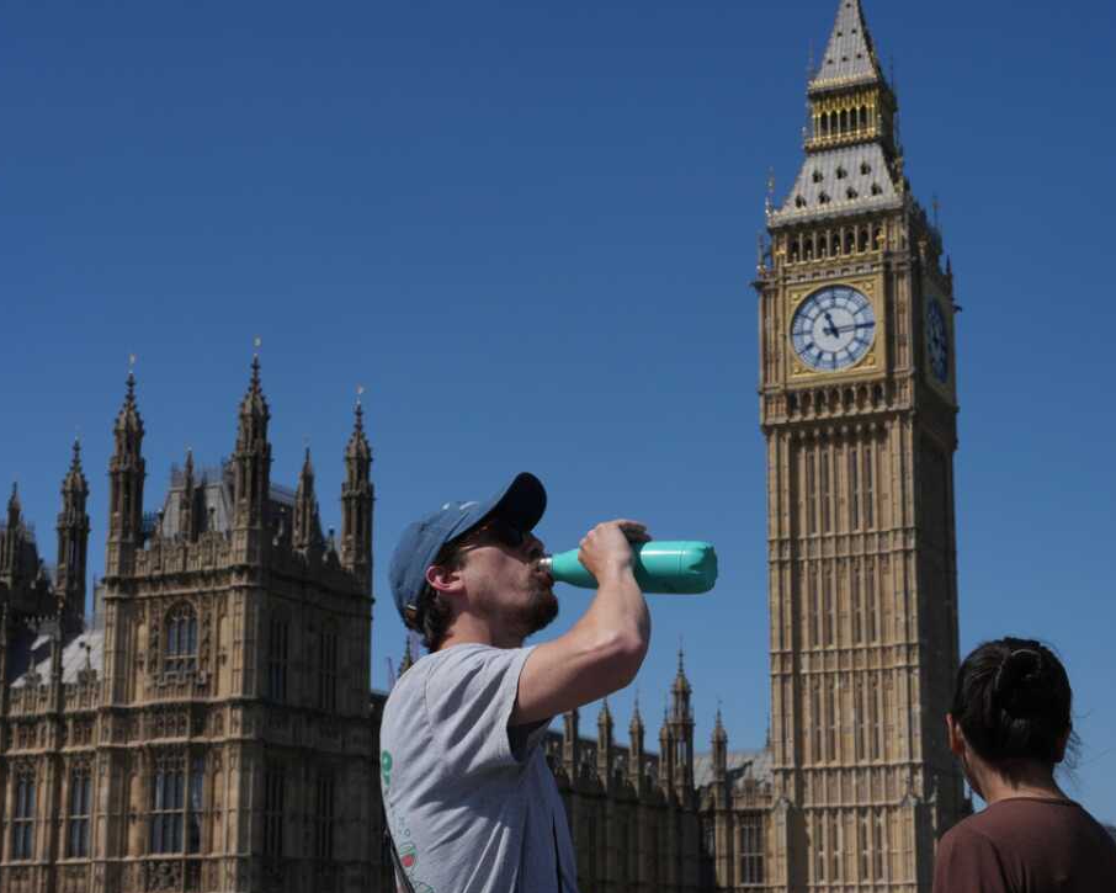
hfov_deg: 37.9
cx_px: 447
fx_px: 1619
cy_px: 450
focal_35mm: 49
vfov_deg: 30.8
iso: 200
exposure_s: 1/1000
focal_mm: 43
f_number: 10
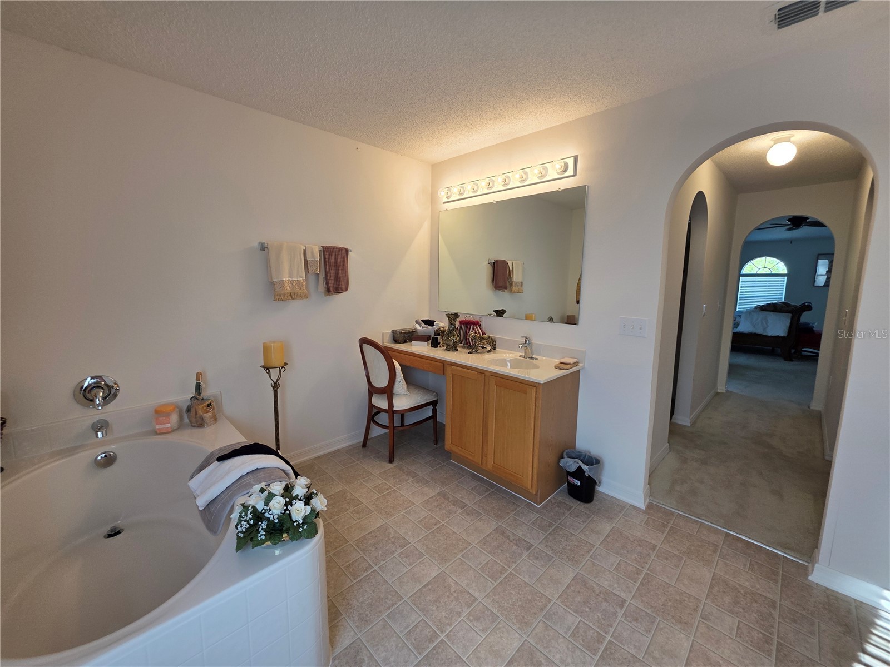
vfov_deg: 89.9
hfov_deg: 106.2
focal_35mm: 13
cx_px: 445
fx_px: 334
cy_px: 334
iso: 64
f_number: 1.9
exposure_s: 1/120
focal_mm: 2.2
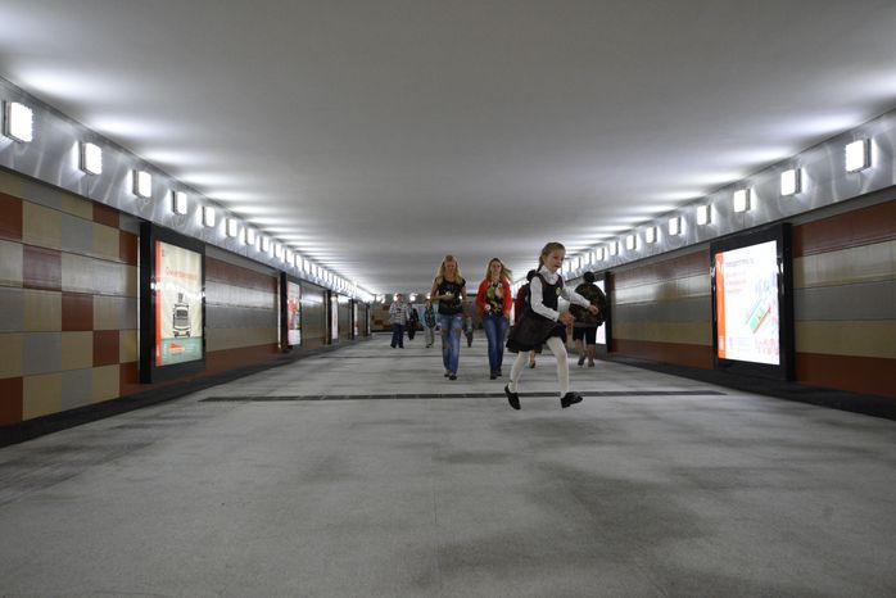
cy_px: 299
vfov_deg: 37.9
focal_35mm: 35
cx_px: 448
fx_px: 871
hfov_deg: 54.4
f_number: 5.6
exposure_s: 1/250
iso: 3200
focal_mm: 35
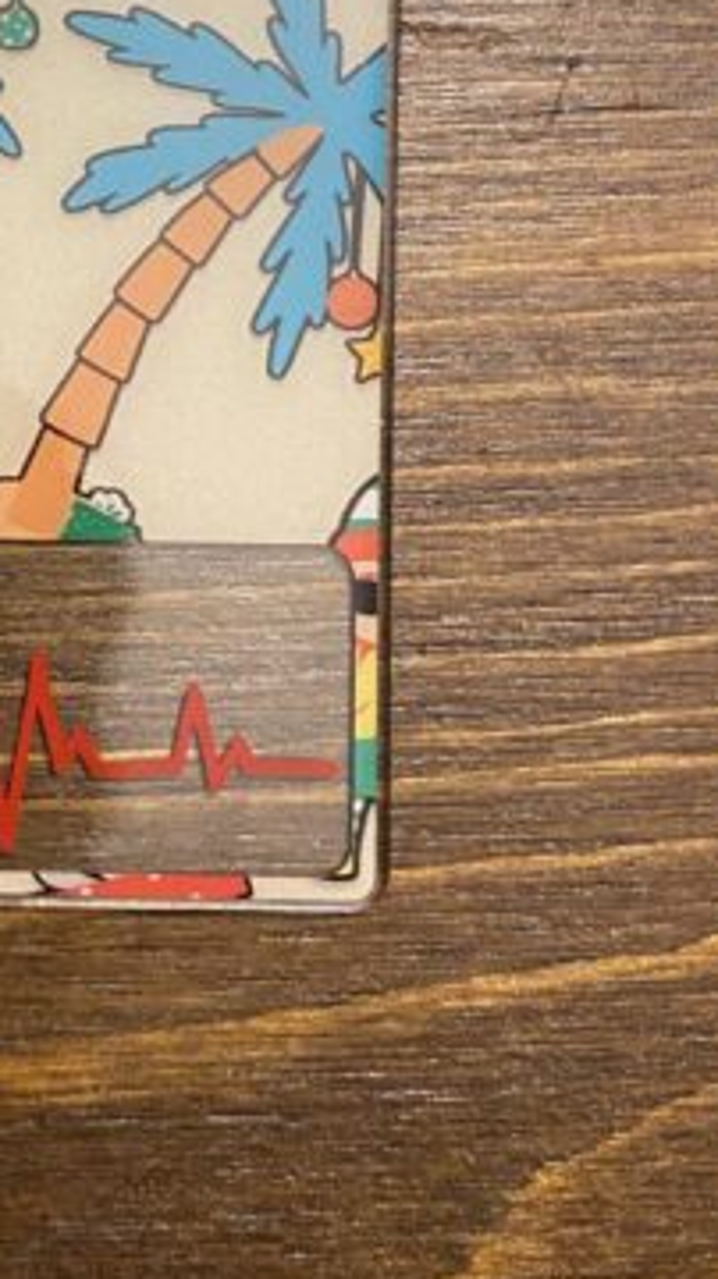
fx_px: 2136
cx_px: -100
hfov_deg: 18.3
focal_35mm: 63
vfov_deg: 33.2
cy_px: 469
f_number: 1.8
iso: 500
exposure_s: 1/45
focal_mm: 4.25
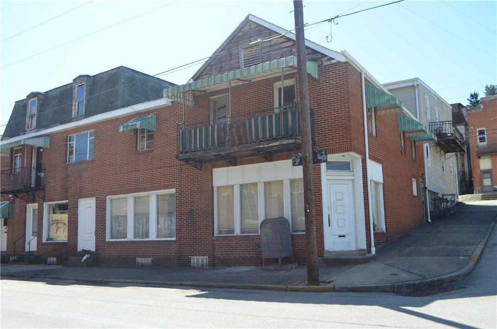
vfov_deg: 39.8
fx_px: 455
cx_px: 248
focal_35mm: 33
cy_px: 164
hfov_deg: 57.3
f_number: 8
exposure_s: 1/250
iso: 200
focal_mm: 22
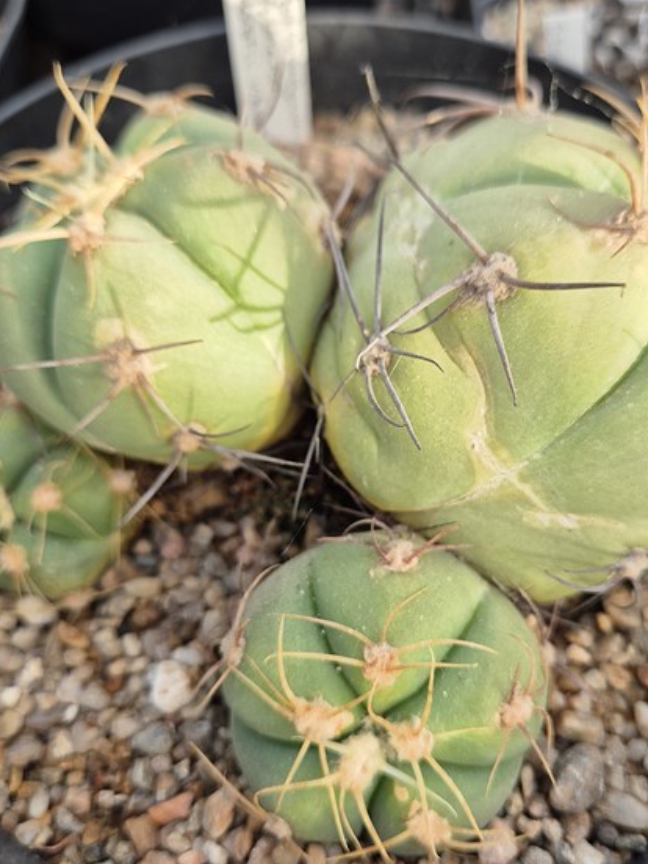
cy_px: 462
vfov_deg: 56.8
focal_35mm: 32
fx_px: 799
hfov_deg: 44.1
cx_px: 358
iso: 64
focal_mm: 5.4
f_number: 1.8
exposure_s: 1/180
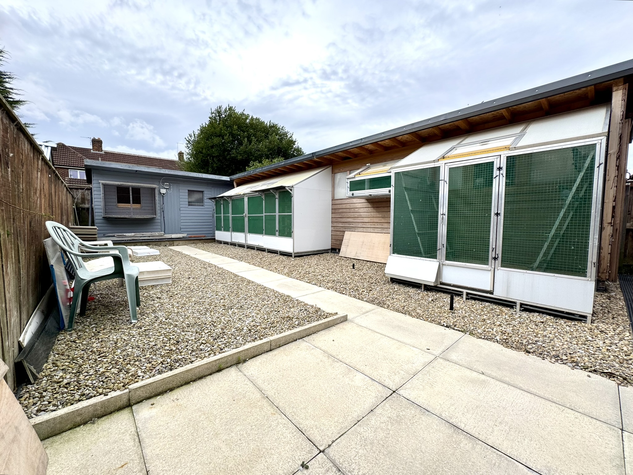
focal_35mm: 14
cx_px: 316
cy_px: 238
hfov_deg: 102.1
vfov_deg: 85.7
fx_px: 256
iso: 40
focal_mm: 2.22
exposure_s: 1/840
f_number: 2.2
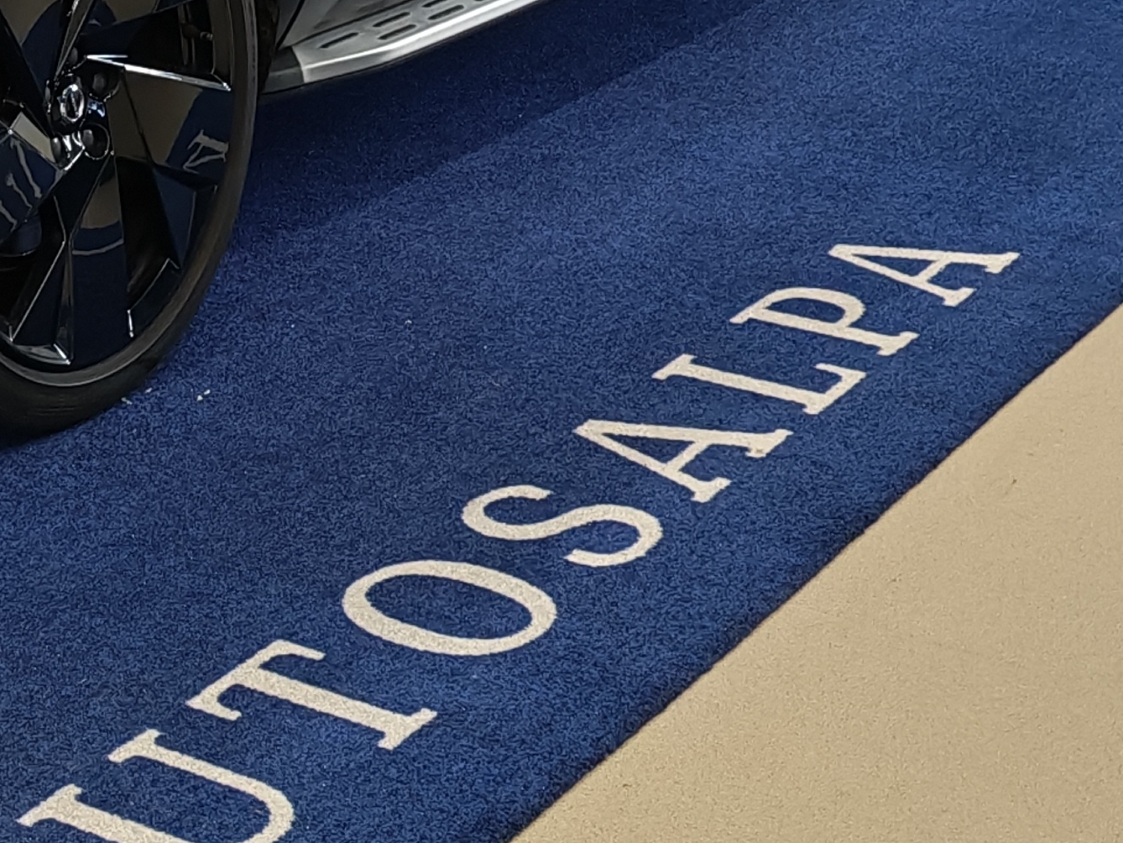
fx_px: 3277
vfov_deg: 14.0
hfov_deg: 18.6
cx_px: -173
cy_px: -270
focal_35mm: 101
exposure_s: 1/100
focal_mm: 6.12
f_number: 1.9
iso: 160
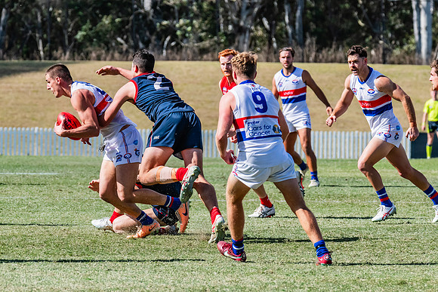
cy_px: 135
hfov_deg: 5.2
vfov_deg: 3.5
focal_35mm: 395
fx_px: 4804
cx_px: 121
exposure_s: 1/2000
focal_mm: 270
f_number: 8
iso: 800
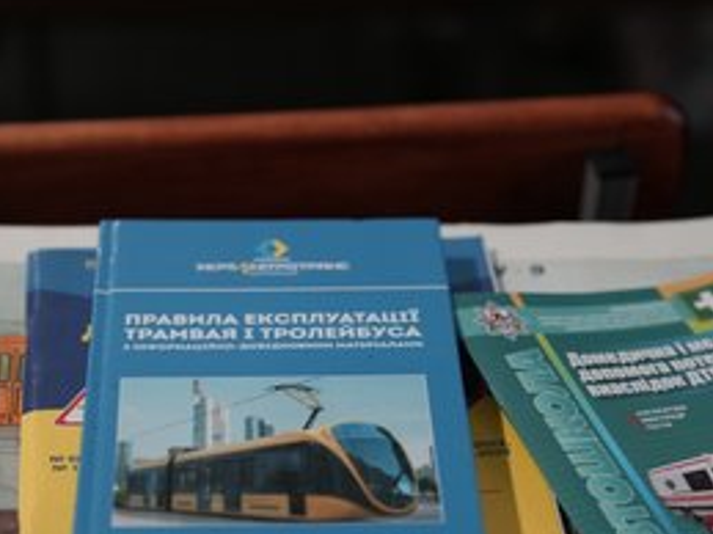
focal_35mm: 104
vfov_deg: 14.2
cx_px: 297
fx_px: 2141
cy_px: 351
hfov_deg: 18.9
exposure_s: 1/40
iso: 640
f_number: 2.8
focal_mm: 70
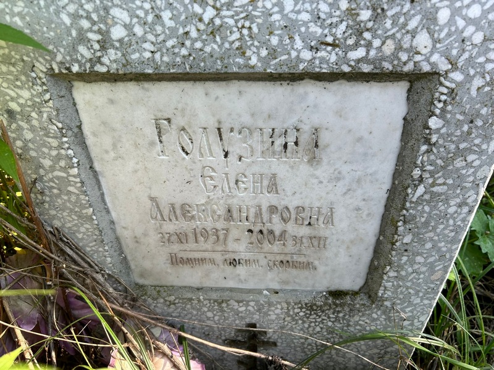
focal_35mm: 26
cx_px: 247
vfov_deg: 53.1
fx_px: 371
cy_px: 185
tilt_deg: -36.2
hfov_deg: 67.3
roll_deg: +2.1
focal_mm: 5.7
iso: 50
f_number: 1.5
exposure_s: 1/439
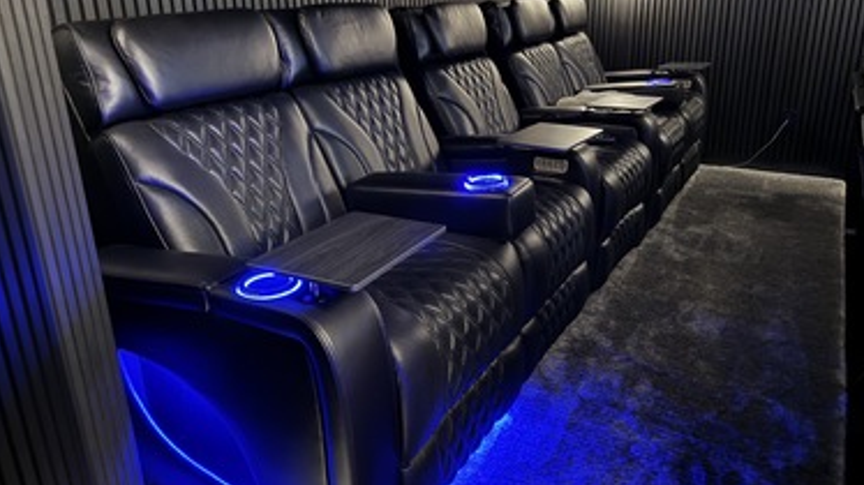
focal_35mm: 28
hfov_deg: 67.9
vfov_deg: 41.4
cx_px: 448
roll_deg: +0.5
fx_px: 641
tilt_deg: -17.8
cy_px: 212
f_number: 1.78
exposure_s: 1/9
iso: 2000
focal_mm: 6.76
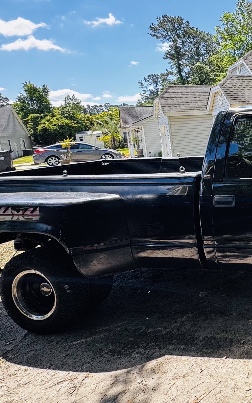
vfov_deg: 64.1
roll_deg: +3.9
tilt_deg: -8.1
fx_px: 319
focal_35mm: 29
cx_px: 321
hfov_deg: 33.0
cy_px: 163
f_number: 2.2
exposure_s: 1/191
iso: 40
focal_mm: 2.22
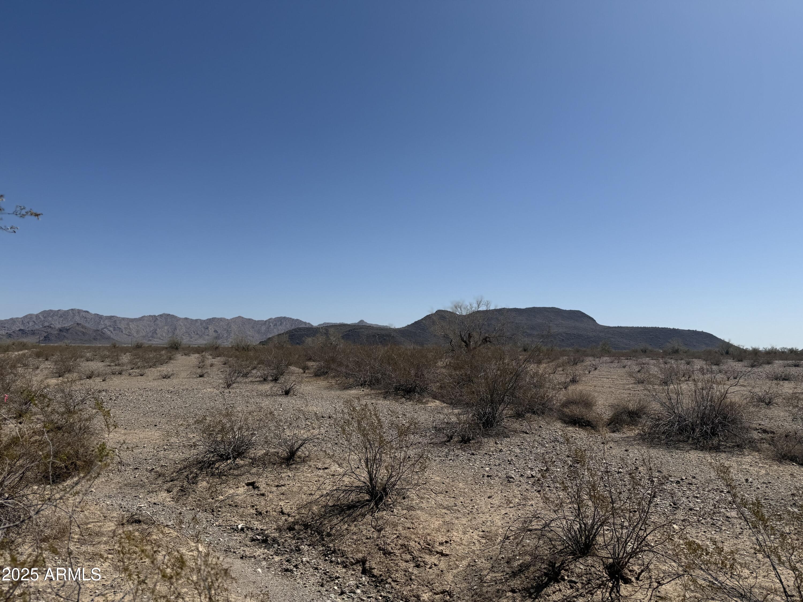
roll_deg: -0.3
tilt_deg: +6.9
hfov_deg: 71.6
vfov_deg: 56.8
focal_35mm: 24
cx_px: 402
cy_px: 301
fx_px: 557
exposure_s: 1/8130
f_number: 1.78
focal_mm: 6.76
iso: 80
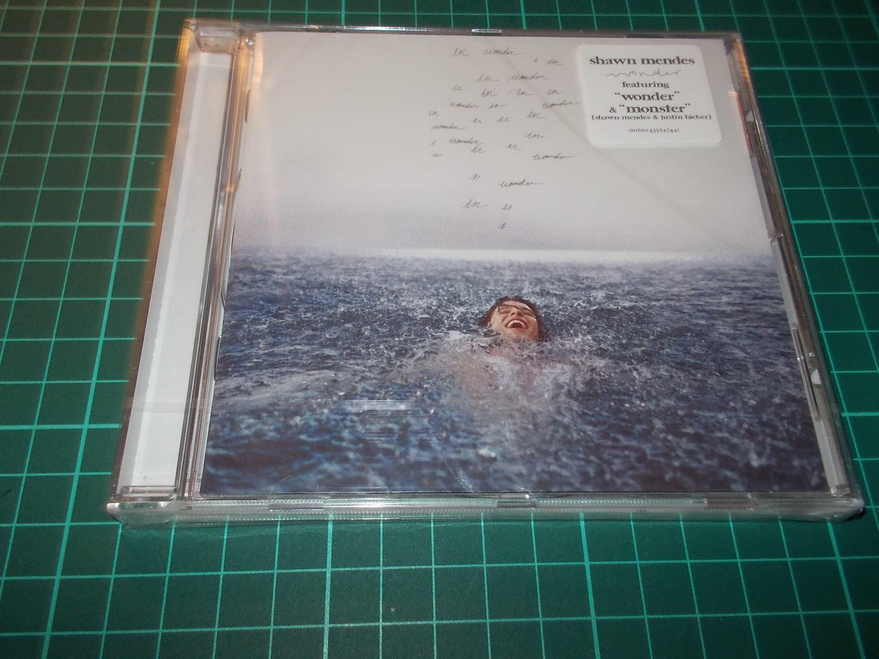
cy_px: 330
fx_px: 736
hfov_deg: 61.7
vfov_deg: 48.2
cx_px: 440
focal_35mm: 29
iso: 200
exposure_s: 1/30
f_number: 3.3
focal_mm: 4.1
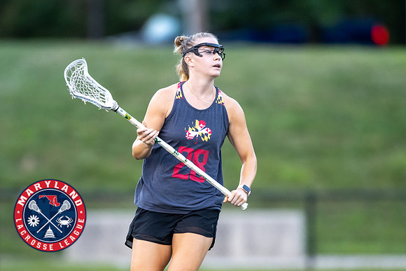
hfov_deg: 3.1
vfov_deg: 2.1
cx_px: 213
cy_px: 161
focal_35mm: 669
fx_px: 7549
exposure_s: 1/1250
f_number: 2.8
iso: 2500
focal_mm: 400
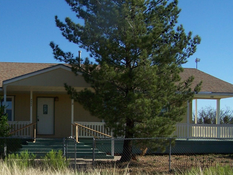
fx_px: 417
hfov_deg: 30.5
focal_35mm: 62
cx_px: 50
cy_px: 132
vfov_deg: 23.4
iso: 80
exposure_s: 1/1000
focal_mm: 6.3
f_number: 4
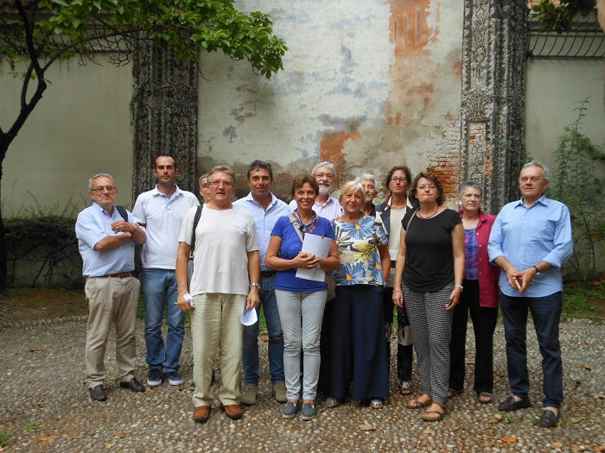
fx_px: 577
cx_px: 302
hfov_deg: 55.4
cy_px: 226
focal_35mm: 33
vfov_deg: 42.9
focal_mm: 6
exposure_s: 1/80
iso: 80
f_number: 3.5
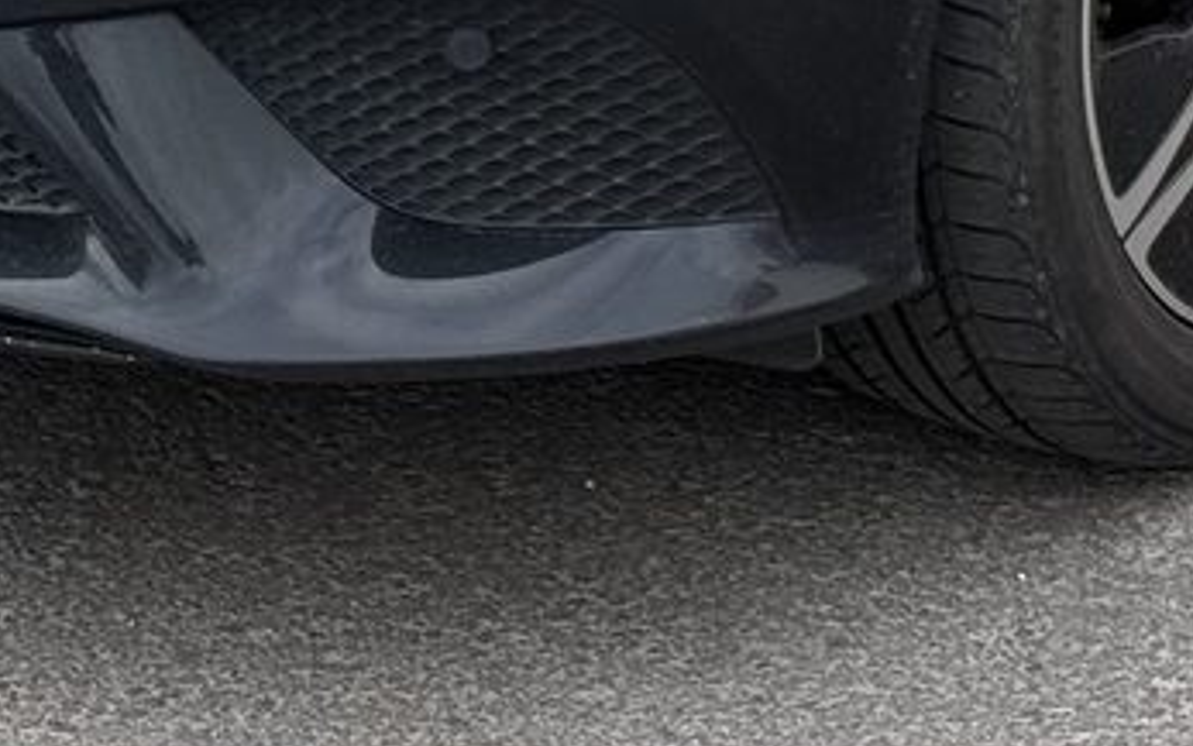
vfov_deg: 6.0
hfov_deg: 9.9
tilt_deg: -12.2
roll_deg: -1.8
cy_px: -870
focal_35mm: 211
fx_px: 6861
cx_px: 976
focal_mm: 6.76
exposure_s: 1/1456
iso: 80
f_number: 1.78
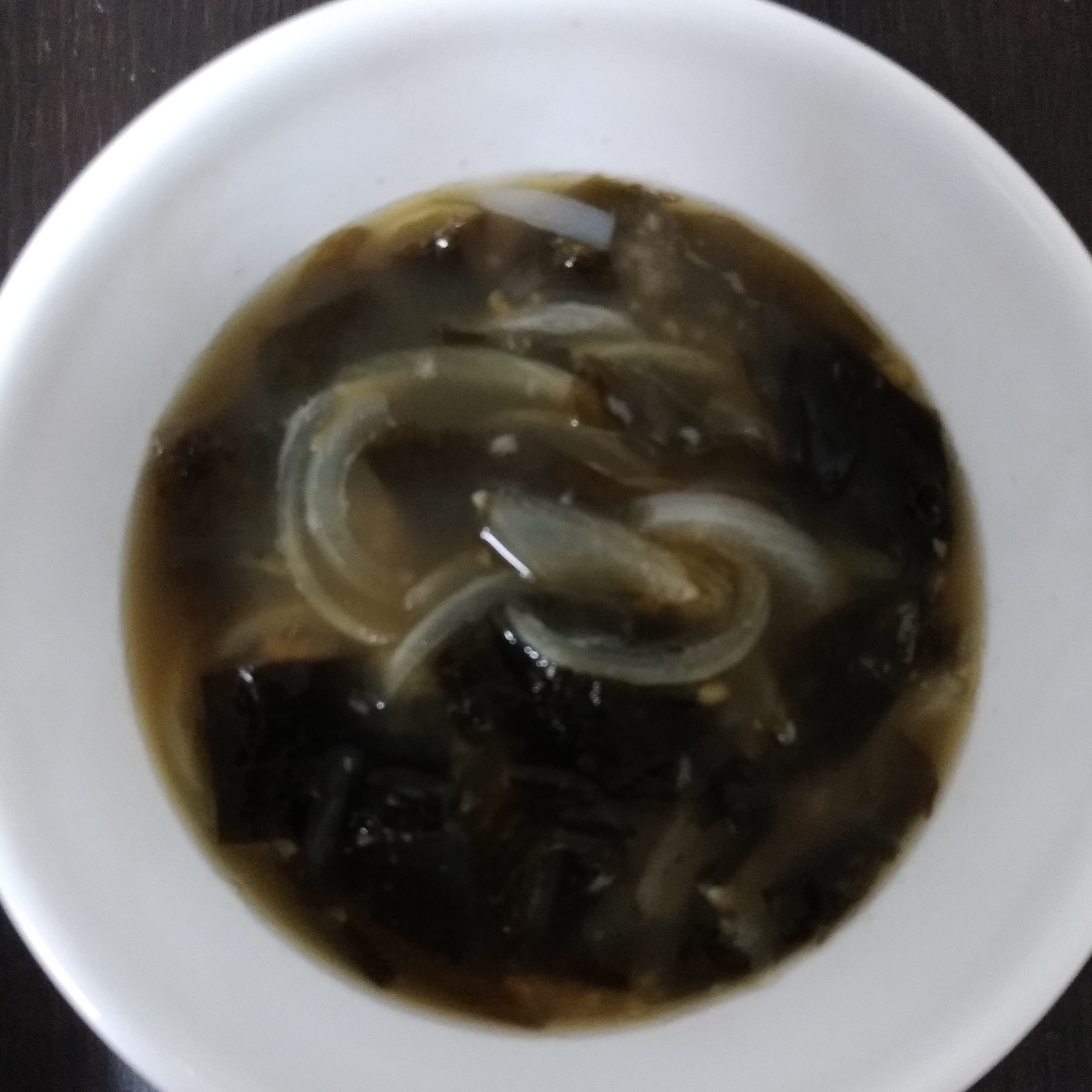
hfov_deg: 57.3
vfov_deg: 57.3
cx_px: 564
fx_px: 999
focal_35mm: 28
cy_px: 564
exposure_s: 1/30
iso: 532
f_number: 1.9
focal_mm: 3.94
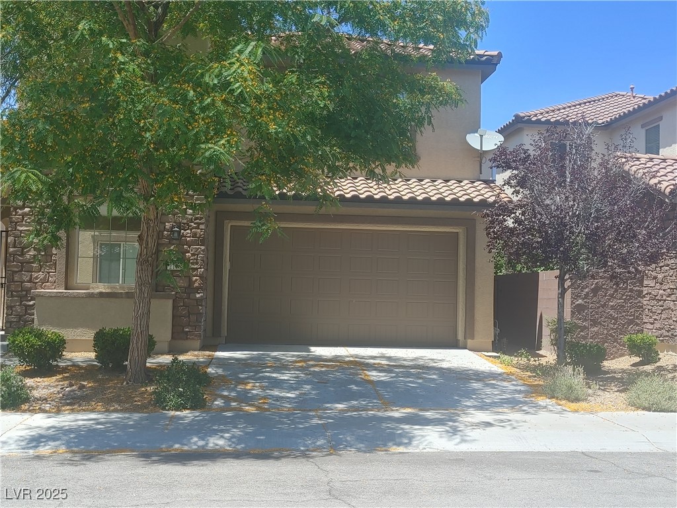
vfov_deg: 35.1
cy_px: 254
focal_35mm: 41
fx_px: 802
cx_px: 338
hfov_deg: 45.8
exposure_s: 1/1031
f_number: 1.8
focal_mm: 5.58
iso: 50
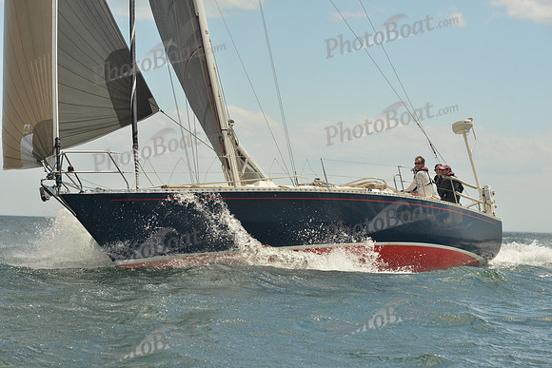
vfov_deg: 13.7
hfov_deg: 20.4
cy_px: 184
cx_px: 276
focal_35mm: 100
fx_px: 1534
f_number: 6.3
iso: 400
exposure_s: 1/800
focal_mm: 100
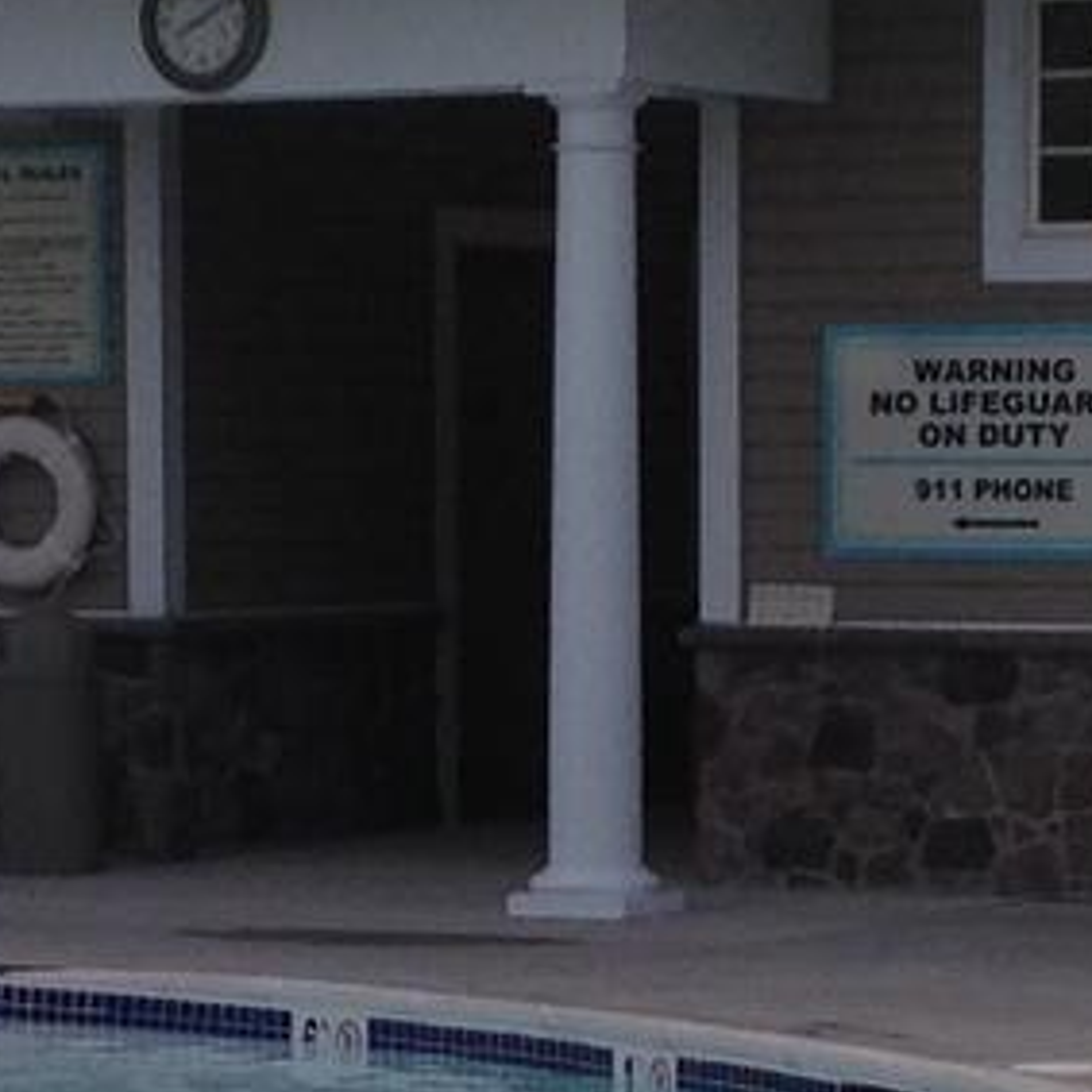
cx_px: 343
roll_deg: +0.4
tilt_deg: -4.6
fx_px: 7531
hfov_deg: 8.3
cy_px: 1188
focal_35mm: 211
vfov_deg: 8.2
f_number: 2.4
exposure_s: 1/609
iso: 50
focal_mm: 4.12
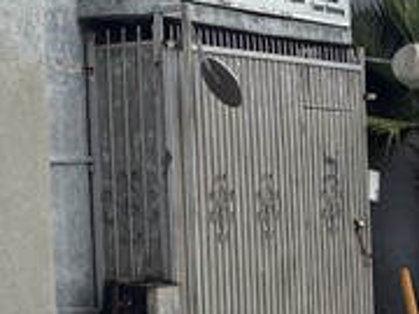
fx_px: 1791
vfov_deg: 10.0
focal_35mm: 148
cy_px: 137
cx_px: -391
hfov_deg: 12.0
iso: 50
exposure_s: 1/3279
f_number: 1.6
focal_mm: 5.96
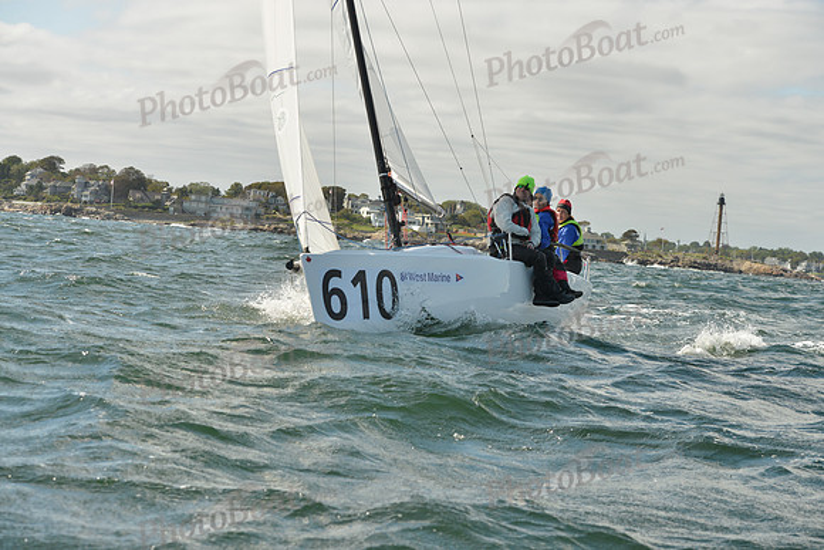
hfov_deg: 28.8
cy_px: 275
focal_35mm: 70
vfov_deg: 19.5
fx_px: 1603
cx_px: 412
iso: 400
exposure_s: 1/1600
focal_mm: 70
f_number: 8
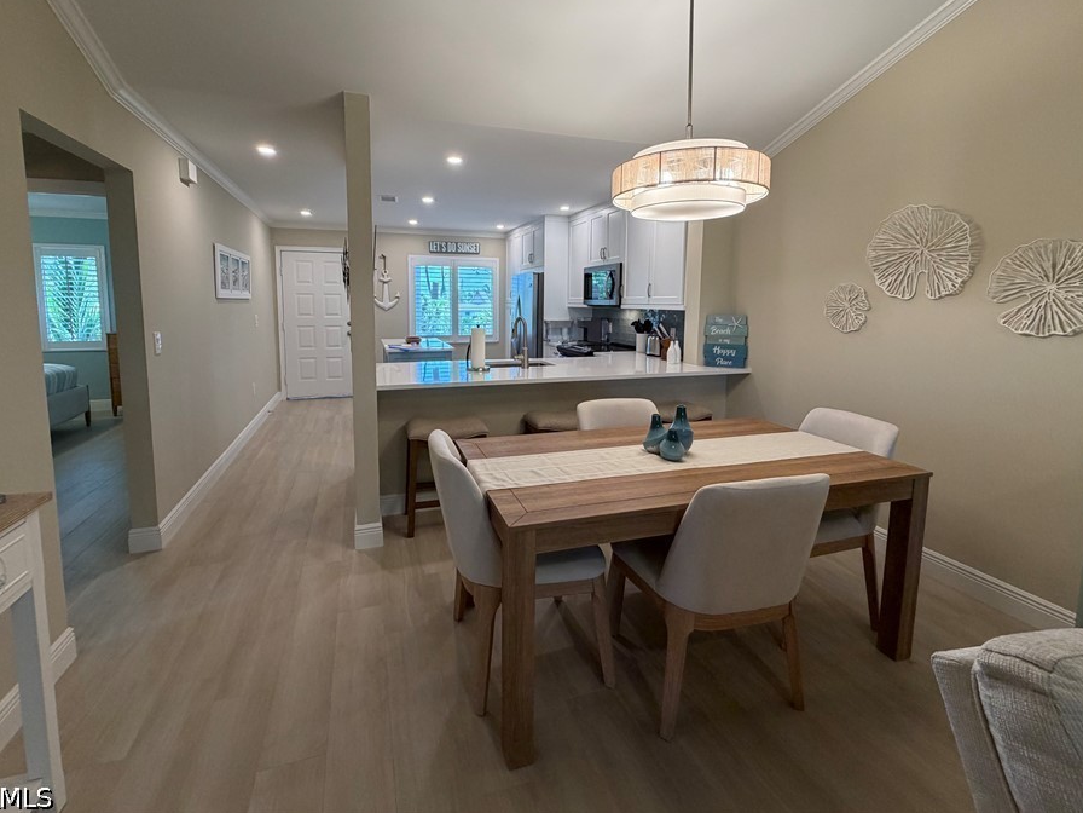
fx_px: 501
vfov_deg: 77.7
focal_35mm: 16
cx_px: 520
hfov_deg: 94.4
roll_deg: +1.2
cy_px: 353
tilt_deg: -5.5
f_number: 2.2
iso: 250
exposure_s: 1/120
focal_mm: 2.22
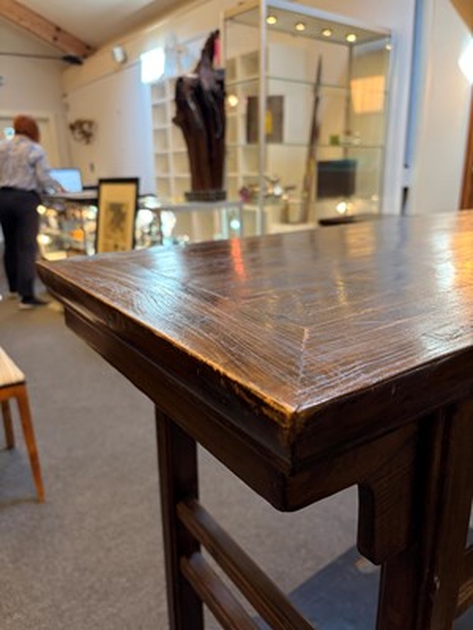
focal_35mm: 26
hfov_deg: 53.1
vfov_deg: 67.3
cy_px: 315
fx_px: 474
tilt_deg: -16.4
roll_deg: +2.7
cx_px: 236
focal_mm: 5.96
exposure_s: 1/50
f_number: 1.6
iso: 125
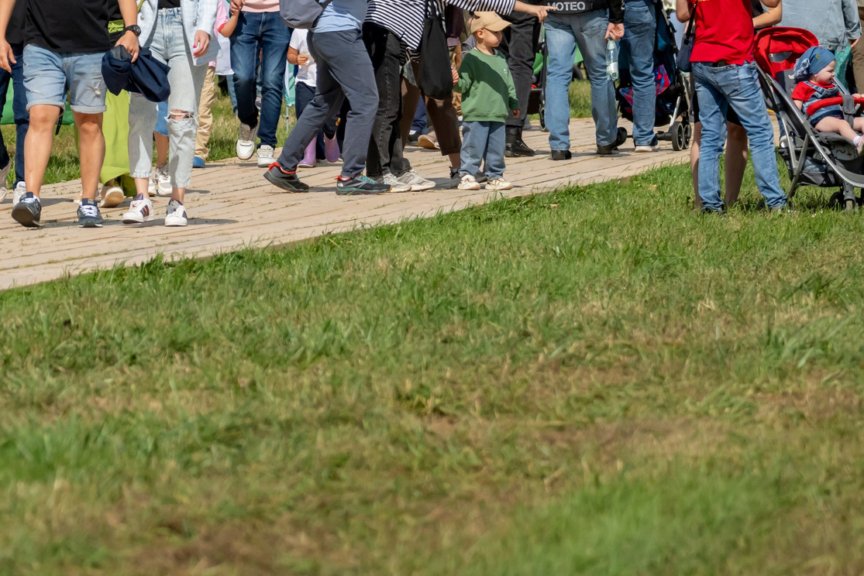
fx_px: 11570
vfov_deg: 2.9
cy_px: -82
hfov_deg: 4.3
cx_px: 33
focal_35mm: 482
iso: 1000
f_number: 5.6
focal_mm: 210
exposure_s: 1/6400
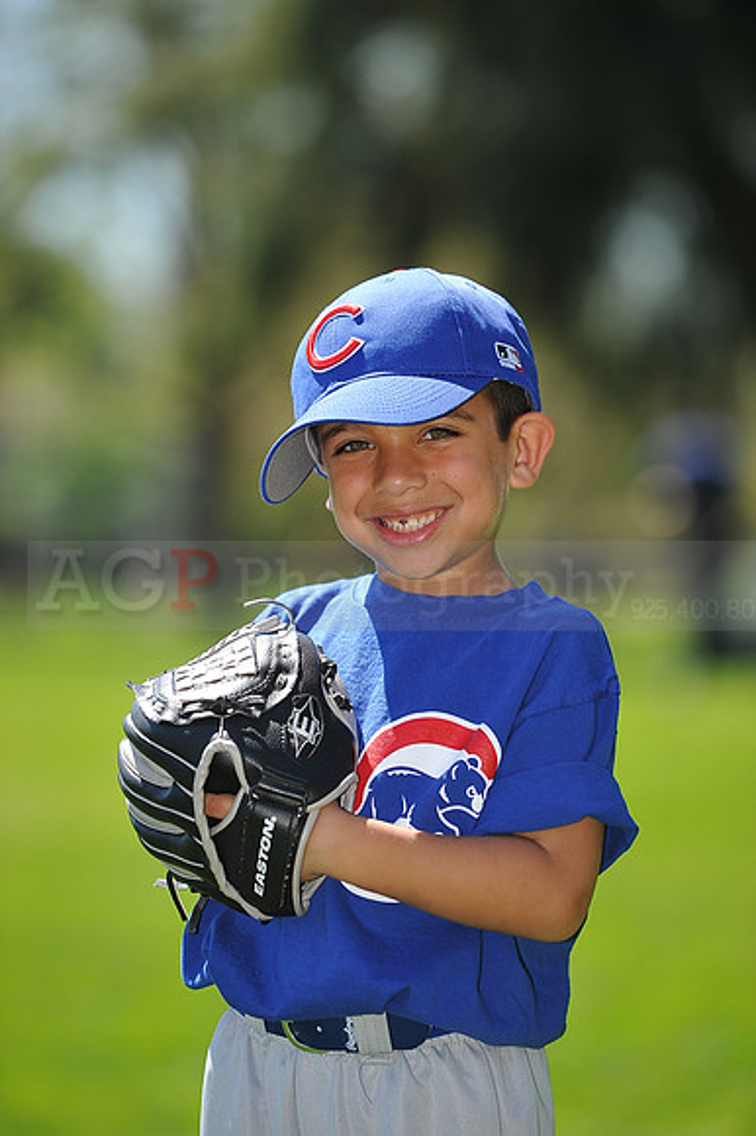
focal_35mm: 200
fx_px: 6307
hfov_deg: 6.9
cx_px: 378
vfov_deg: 10.3
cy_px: 568
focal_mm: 200
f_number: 4.5
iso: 200
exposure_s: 1/800
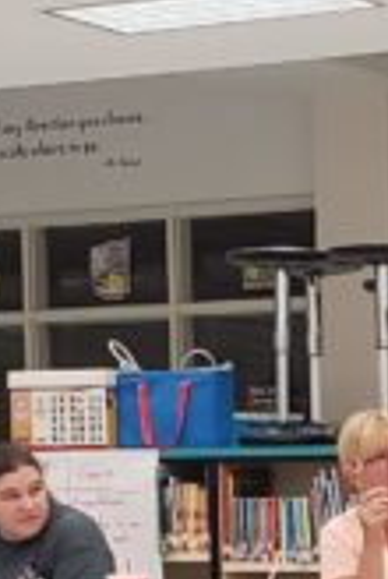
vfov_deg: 18.4
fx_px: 1722
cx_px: 441
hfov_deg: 12.6
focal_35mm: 107
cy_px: 628
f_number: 2.4
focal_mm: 4.3
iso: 200
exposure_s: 1/60
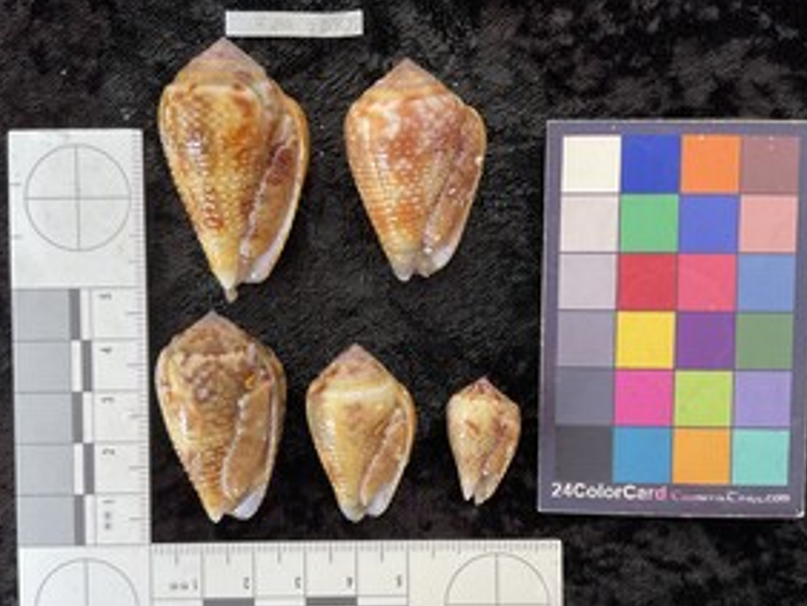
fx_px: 840
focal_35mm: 36
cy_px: 356
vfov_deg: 39.6
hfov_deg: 51.3
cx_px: 378
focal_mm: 3
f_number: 1.8
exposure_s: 1/100
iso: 50
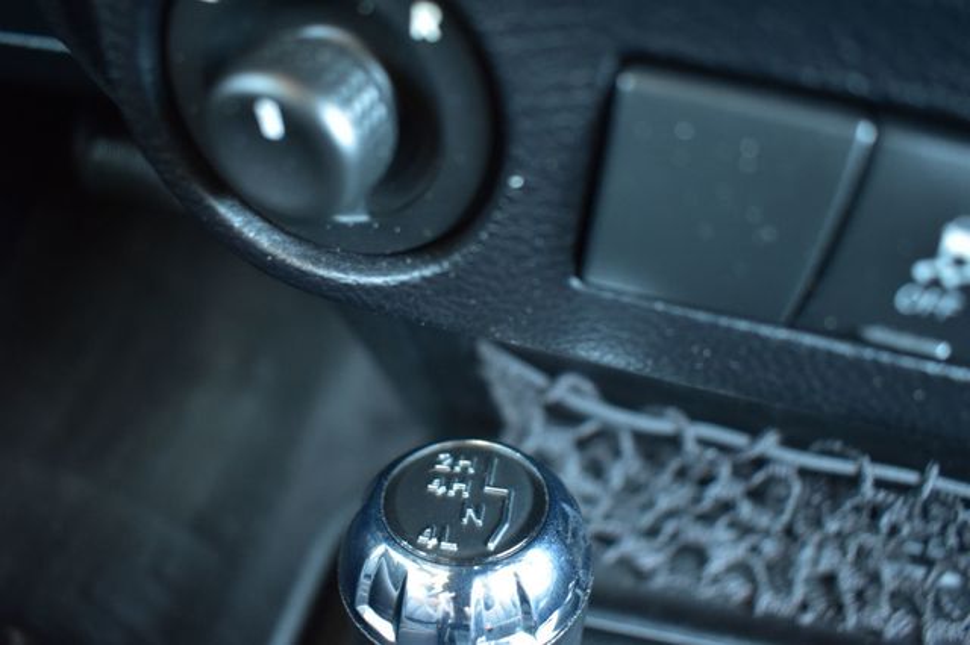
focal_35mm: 27
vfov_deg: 47.9
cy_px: 322
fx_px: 727
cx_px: 485
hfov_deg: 67.4
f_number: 3.5
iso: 1600
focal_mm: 18
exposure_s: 1/13
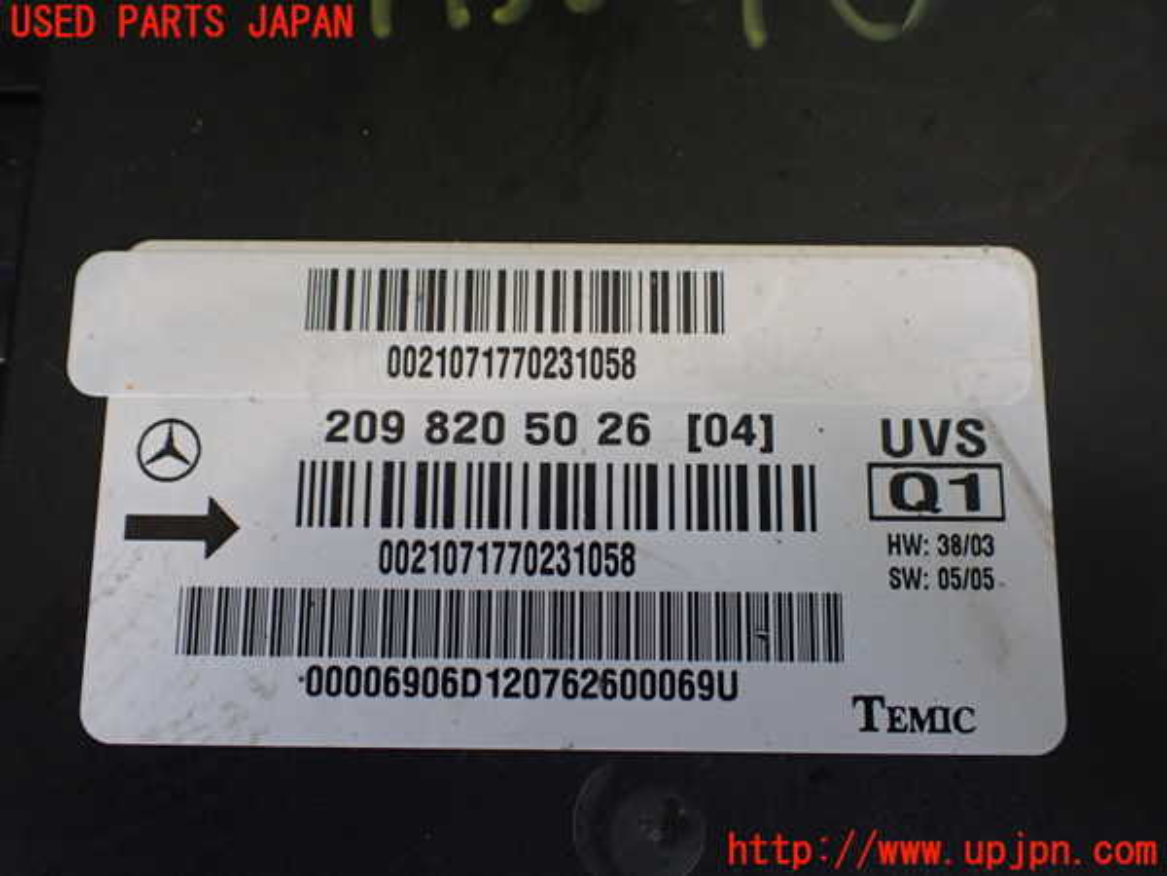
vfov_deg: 46.8
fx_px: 1011
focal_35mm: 30
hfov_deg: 60.0
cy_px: 438
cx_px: 584
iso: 320
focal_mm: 5.4
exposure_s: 1/125
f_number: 2.3
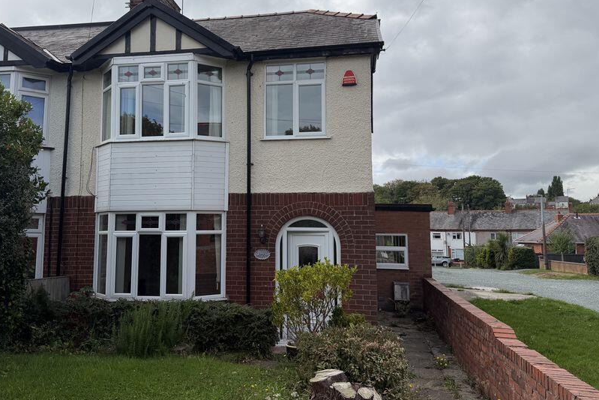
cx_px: 254
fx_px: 533
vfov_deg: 41.0
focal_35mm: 32
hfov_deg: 58.4
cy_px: 165
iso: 80
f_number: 1.78
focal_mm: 6.76
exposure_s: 1/6711
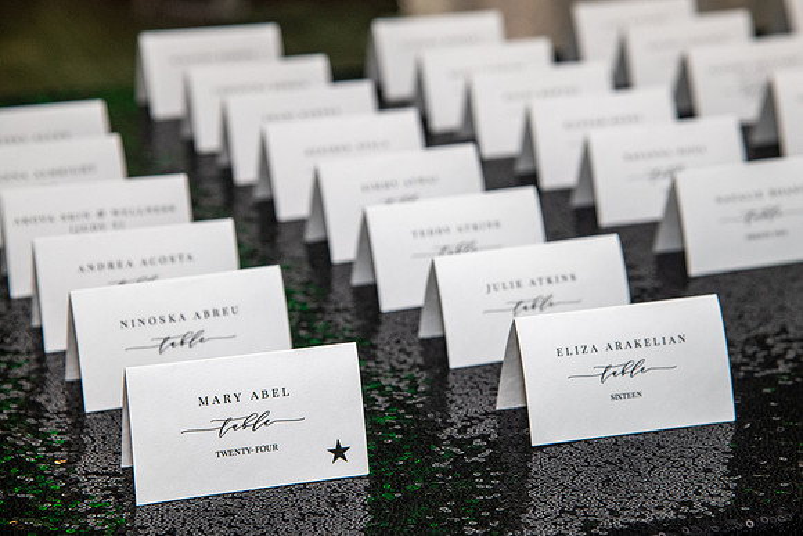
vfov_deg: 13.2
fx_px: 2323
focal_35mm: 104
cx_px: 427
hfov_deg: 19.6
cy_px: 251
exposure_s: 1/100
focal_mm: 98
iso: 1250
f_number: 8
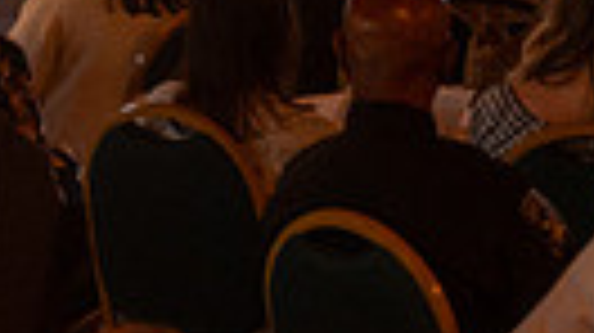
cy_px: 189
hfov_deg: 6.6
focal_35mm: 322
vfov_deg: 3.8
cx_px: -414
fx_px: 5068
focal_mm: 70
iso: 1000
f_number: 4
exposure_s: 1/200
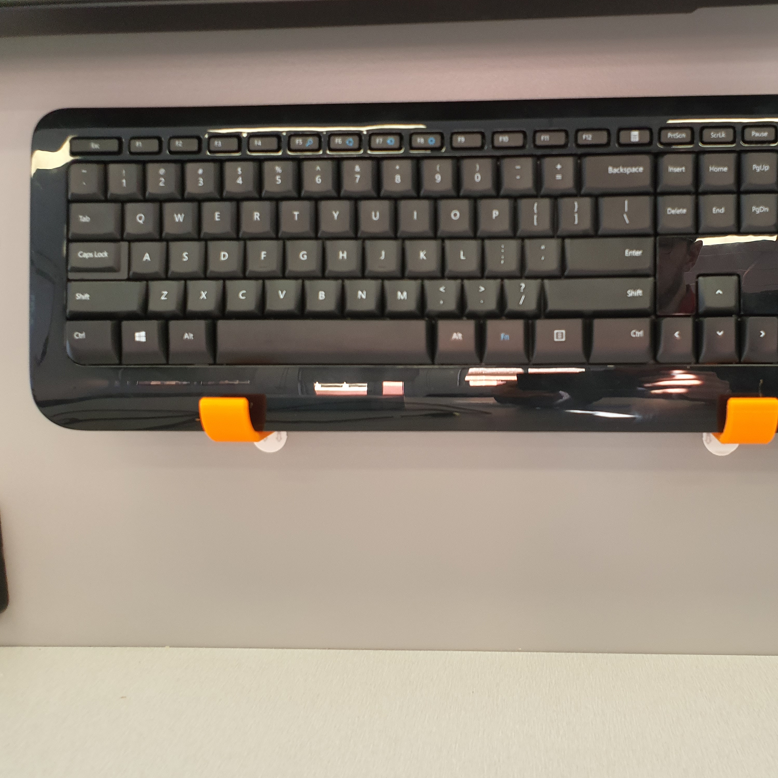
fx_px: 788
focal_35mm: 31
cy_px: 387
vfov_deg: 52.5
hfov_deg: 51.8
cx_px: 503
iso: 320
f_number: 2.4
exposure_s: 1/100
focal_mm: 4.3
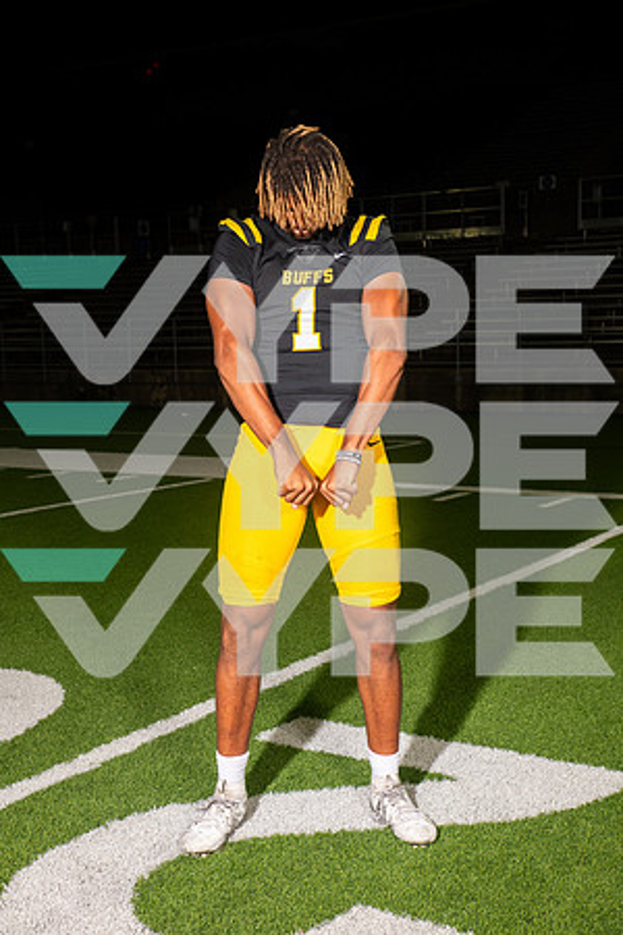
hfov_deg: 28.1
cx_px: 312
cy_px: 468
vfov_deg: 41.1
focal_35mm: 48
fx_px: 1246
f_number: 7.1
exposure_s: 1/320
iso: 800
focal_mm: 48
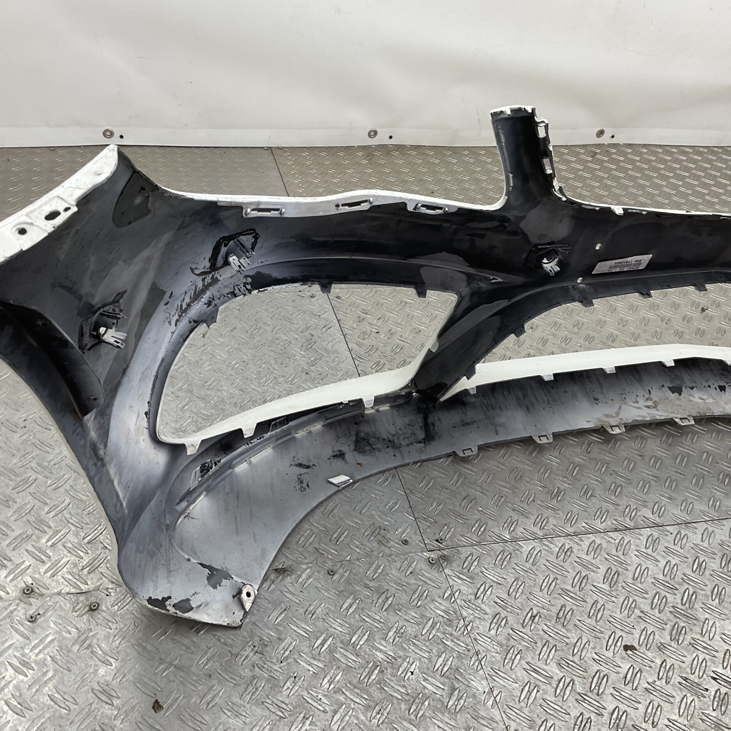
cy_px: 365
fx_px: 836
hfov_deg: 47.1
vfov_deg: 47.2
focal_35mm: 35
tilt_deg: -38.1
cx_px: 327
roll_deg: -10.9
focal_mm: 3
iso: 25
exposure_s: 1/120
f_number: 1.8
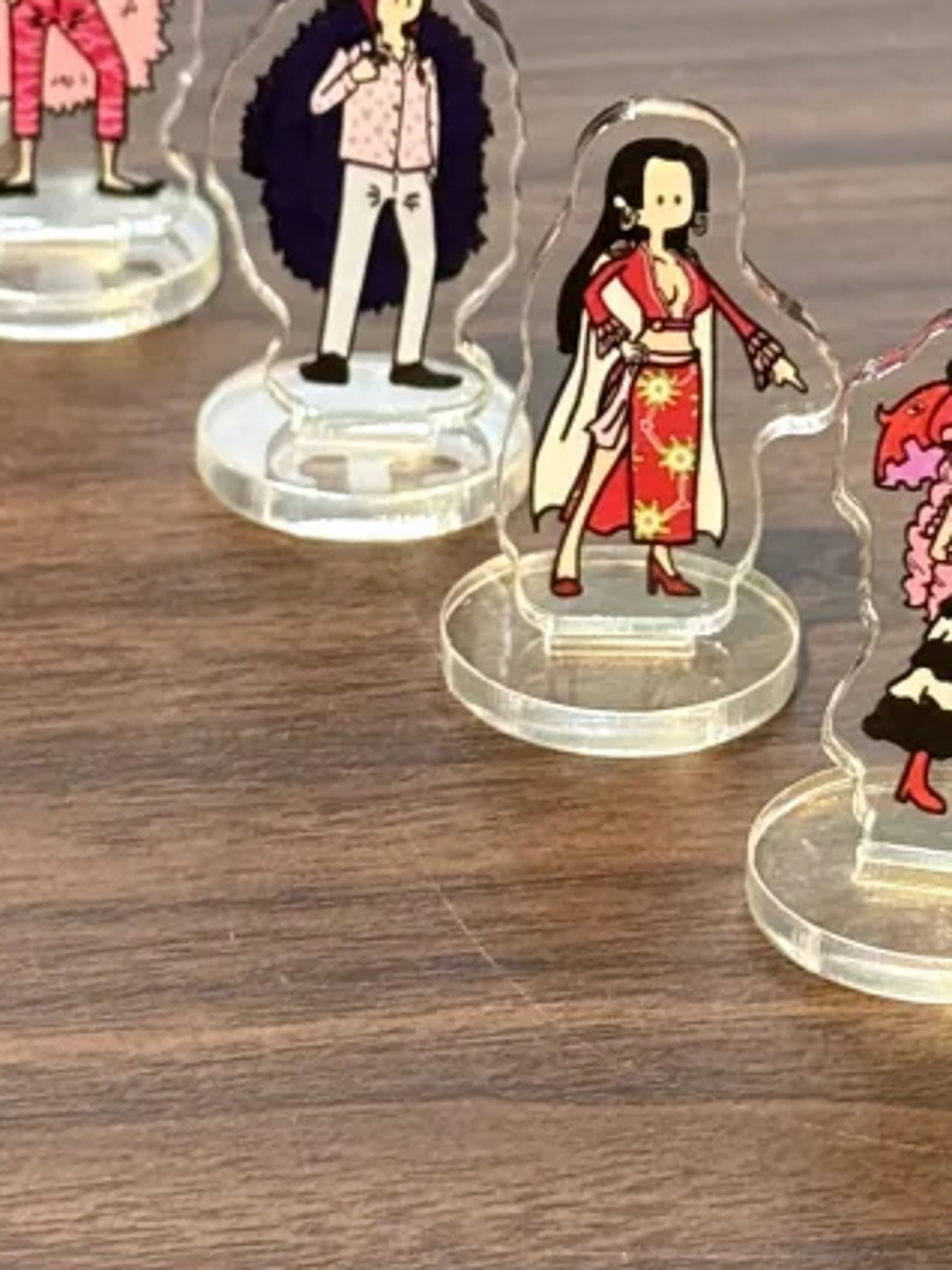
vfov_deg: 12.1
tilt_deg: -28.8
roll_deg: -1.4
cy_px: 560
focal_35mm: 163
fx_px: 5977
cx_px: 389
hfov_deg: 9.1
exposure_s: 1/33
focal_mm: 6.76
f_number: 1.78
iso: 500
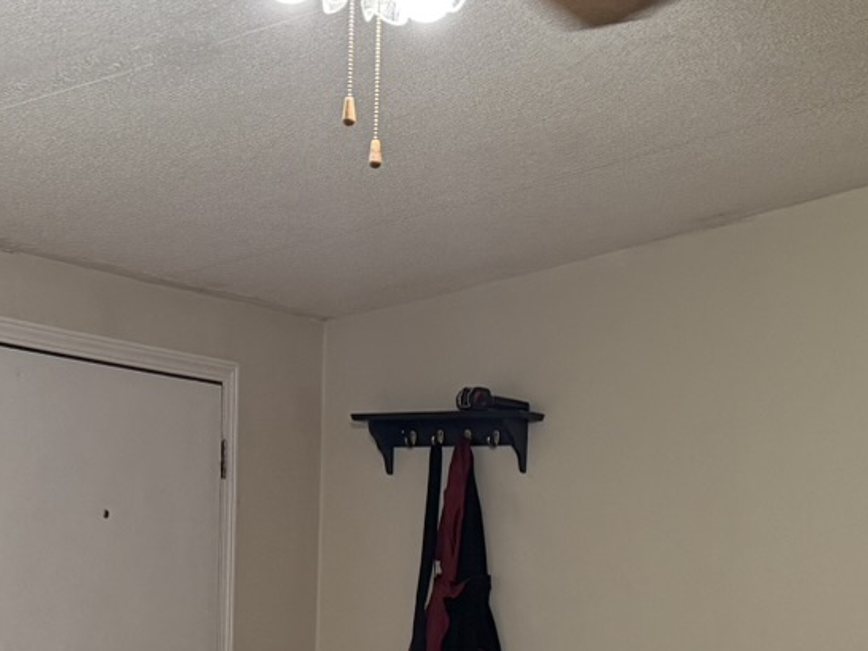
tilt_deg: -4.6
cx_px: 374
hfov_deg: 21.7
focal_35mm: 90
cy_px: 800
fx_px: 2258
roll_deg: -1.4
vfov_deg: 15.8
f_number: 1.78
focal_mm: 6.76
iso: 400
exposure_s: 1/120
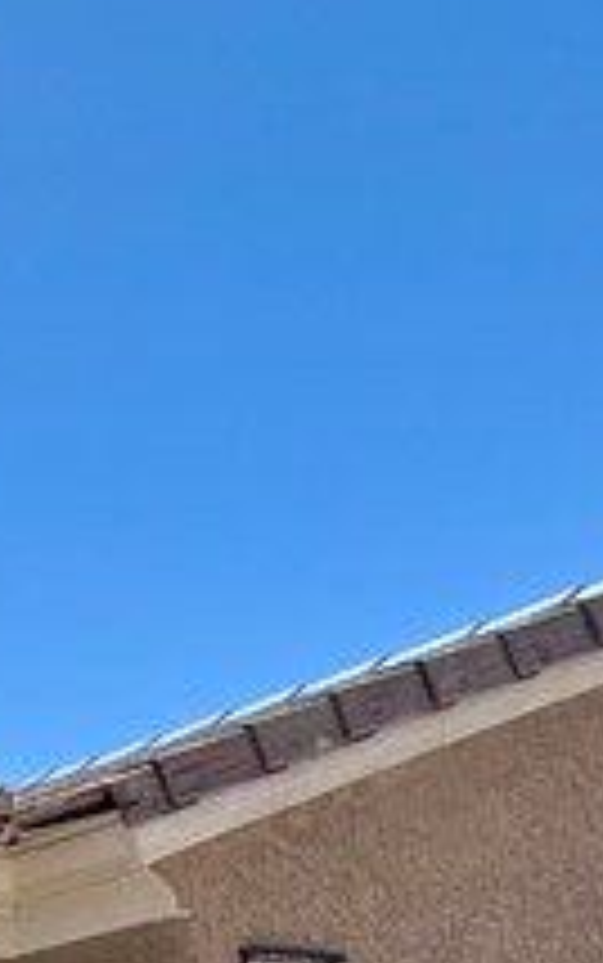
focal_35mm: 71
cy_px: 1220
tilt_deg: +4.7
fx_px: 1864
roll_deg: -2.0
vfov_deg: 25.4
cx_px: -1292
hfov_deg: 10.7
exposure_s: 1/1147
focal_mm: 2.22
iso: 50
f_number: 2.2
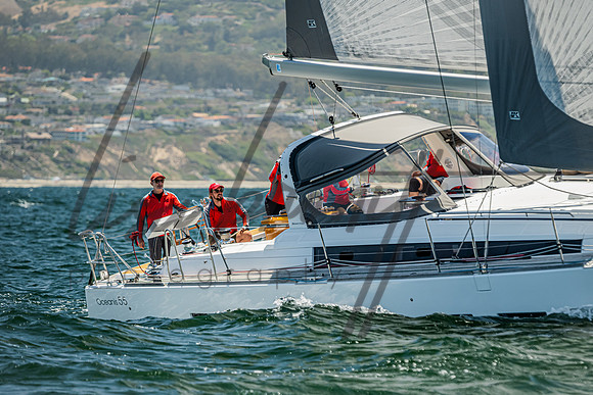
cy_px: 251
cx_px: 340
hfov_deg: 5.8
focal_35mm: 356
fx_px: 5857
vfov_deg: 3.9
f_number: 5.6
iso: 320
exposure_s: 1/640
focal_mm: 270
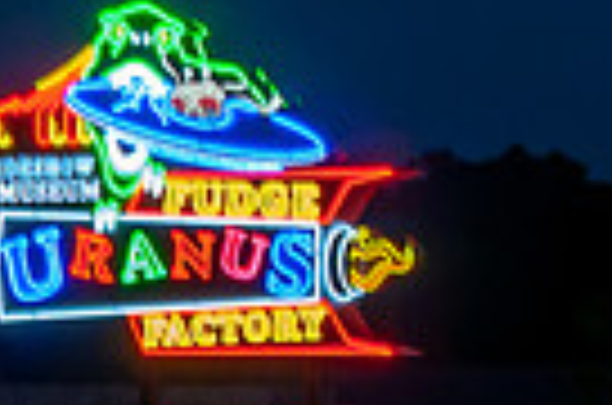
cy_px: 434
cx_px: -644
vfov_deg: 3.9
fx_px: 5970
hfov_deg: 5.7
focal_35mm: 352
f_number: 22
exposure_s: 2.5
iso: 160
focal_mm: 55
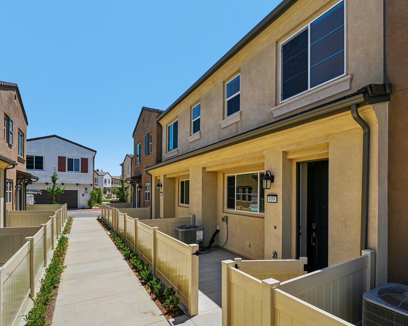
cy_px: 171
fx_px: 231
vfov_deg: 70.5
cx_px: 242
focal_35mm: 19
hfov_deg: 82.1
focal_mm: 16.1
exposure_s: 1/640
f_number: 8
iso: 125
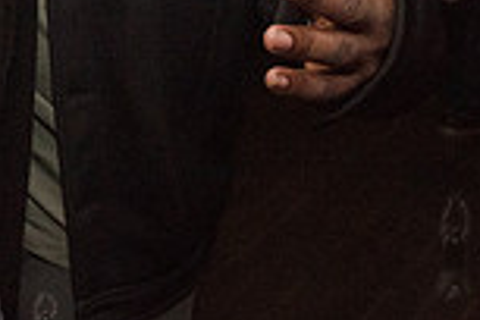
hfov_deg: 20.4
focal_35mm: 91
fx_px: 1213
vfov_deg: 13.8
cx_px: -154
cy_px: -212
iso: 2000
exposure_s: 1/320
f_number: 4.5
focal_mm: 24
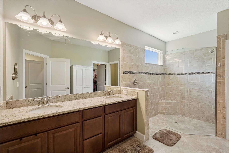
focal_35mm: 16
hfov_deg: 95.0
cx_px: 114
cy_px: 76
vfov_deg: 72.0
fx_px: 105
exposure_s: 1/40
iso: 400
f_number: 7.1
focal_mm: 16.5
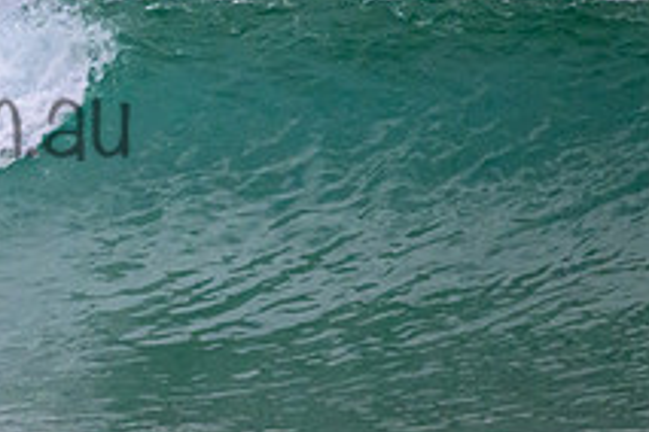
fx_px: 39243
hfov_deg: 0.9
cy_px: 87
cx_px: -192
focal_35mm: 2177
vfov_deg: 0.6
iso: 9000
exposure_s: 1/800
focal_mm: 800
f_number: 11
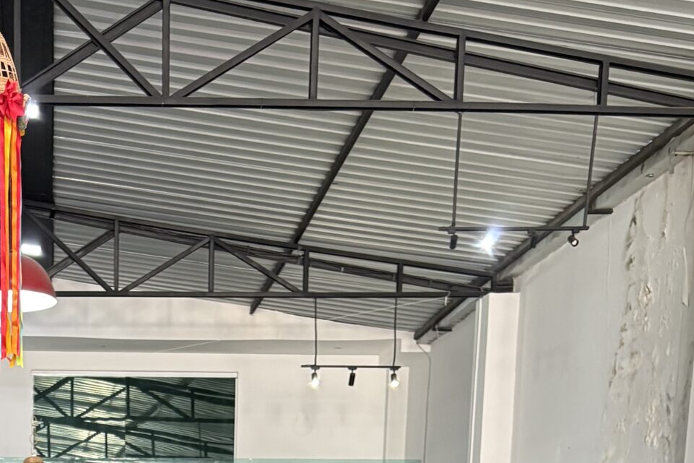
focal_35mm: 72
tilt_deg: -11.5
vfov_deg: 15.3
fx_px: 1388
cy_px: 922
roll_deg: -0.4
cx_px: 92
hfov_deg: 27.2
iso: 320
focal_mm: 5.96
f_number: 1.6
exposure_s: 1/60
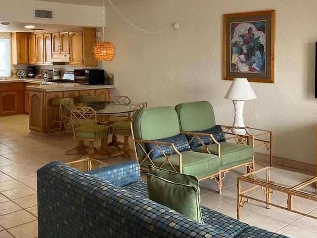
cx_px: 144
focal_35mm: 43
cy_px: 72
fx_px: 394
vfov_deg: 33.2
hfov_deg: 43.8
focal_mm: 3
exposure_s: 1/77
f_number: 1.8
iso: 64
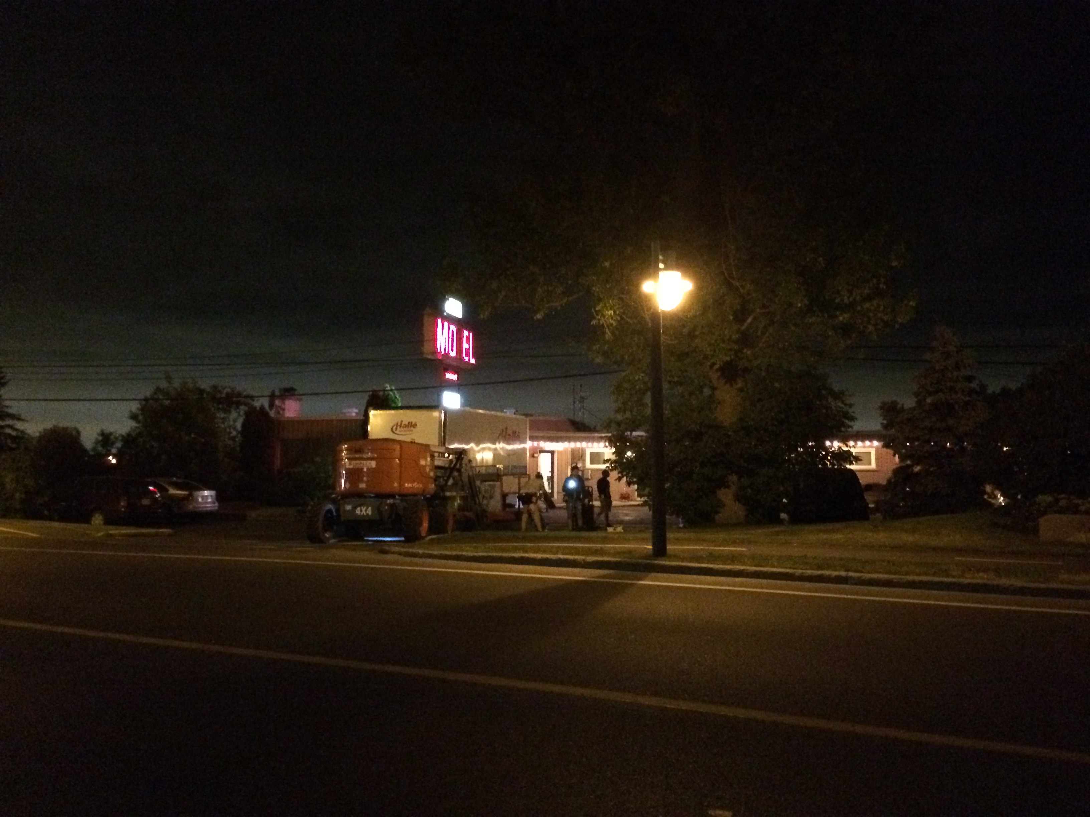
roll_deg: +0.1
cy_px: 408
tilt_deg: +3.9
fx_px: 913
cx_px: 545
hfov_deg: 61.7
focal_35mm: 29
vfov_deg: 48.2
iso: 1600
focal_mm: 4.15
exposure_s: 1/15
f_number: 2.2
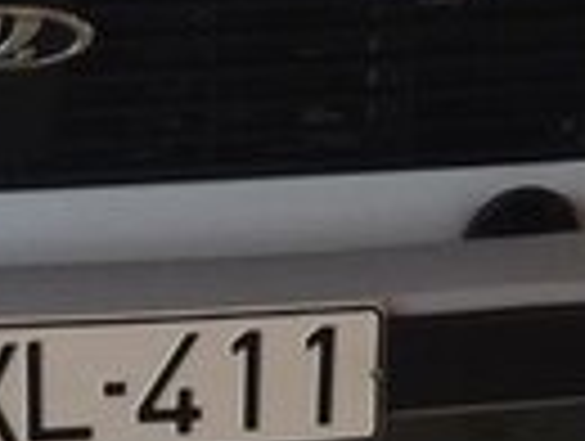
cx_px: 117
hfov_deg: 13.3
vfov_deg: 9.6
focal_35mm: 147
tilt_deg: -12.4
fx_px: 2489
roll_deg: -1.4
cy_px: -394
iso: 32
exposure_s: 1/273
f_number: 2.2
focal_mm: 4.15
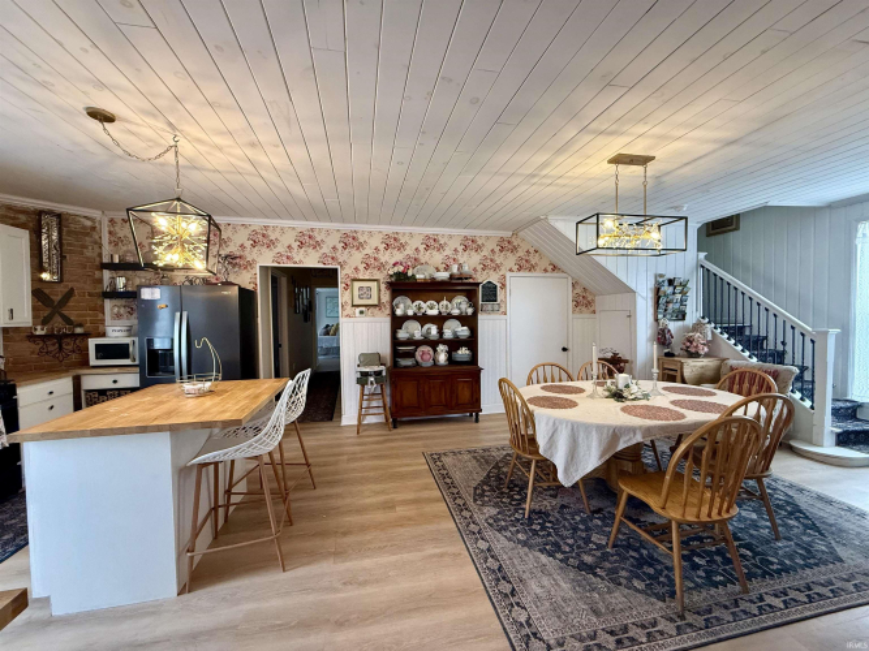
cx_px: 434
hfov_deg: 102.1
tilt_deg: -1.8
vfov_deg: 85.7
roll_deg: +0.9
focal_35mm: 14
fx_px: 351
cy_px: 326
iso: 250
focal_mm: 2.22
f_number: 2.2
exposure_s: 1/120
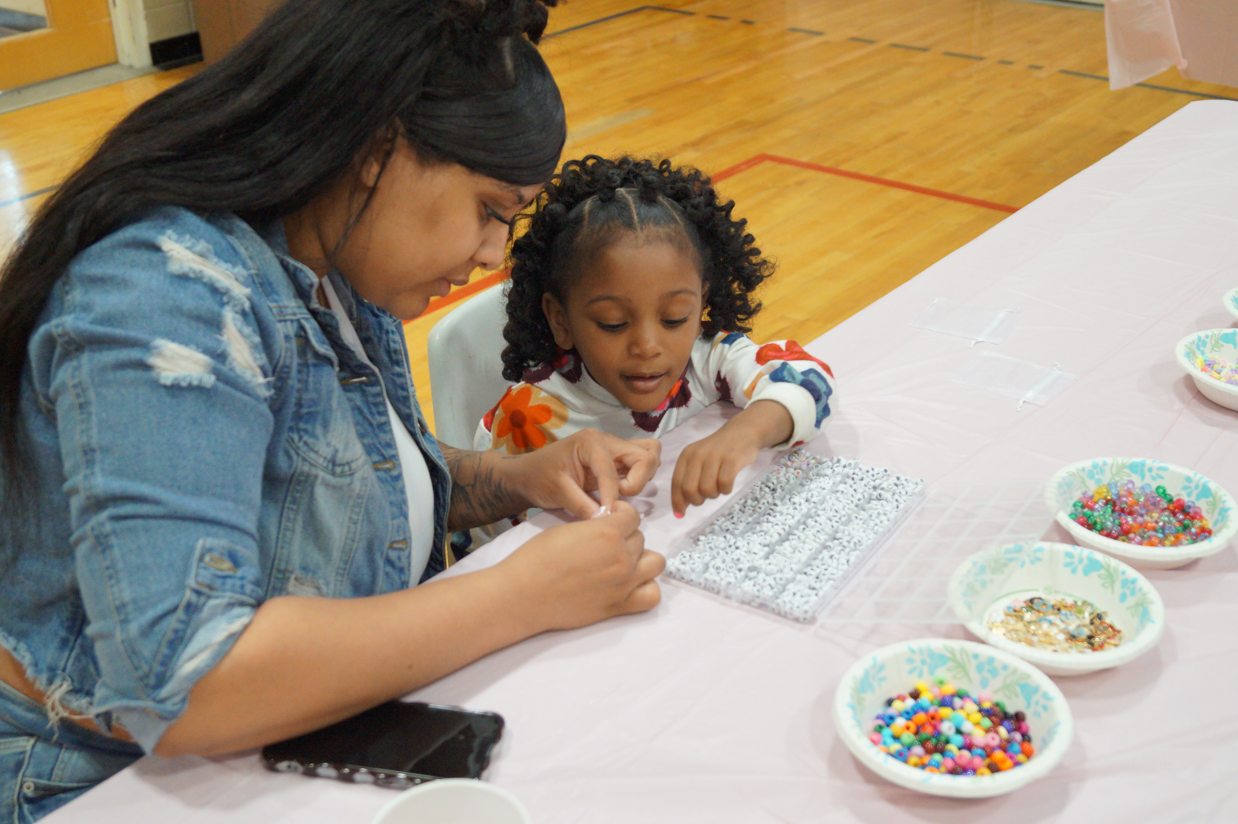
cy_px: 412
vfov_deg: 31.9
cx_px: 619
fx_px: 1444
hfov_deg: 46.4
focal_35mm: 42
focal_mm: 28
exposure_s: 1/160
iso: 1600
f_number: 4.5
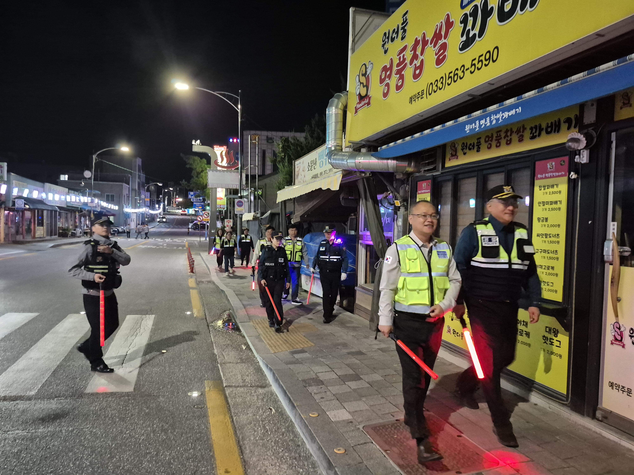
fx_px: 421
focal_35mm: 23
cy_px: 238
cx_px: 317
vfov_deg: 58.9
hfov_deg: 73.9
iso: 1600
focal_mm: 5.4
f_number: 1.8
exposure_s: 1/60
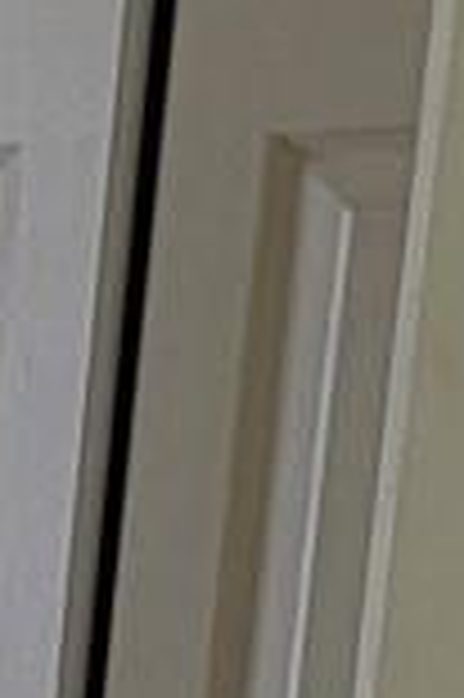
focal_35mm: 258
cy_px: 1581
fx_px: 4999
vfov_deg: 7.5
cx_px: -2198
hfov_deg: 4.3
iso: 160
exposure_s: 1/120
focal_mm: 6.7
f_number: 1.8
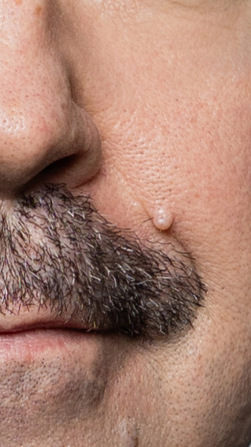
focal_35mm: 915
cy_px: 602
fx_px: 10835
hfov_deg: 1.3
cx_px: -69
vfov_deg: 2.4
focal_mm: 85
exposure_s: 1/160
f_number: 4.5
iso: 250
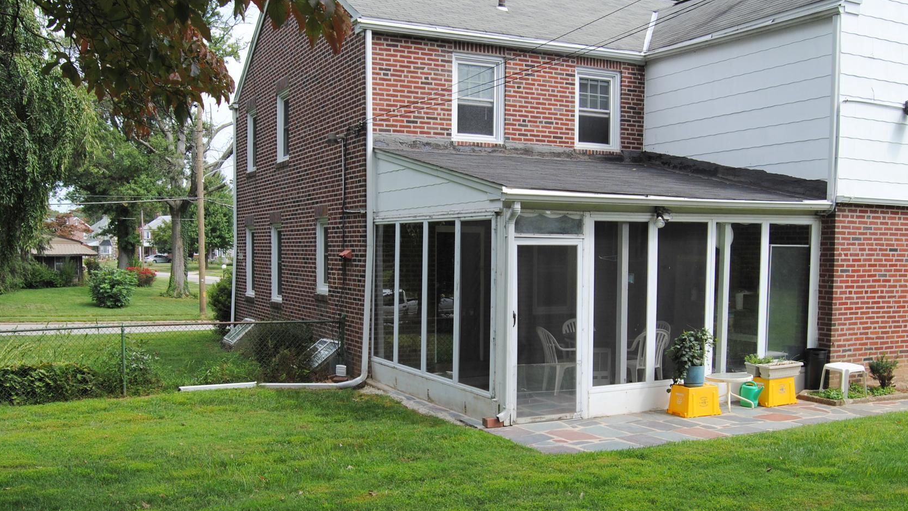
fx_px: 843
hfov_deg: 56.6
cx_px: 445
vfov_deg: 33.5
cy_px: 331
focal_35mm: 35
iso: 100
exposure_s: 1/200
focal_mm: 18
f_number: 7.1
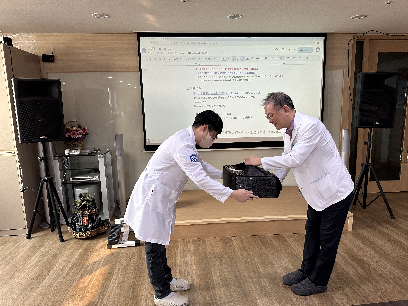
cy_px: 153
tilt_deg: -10.0
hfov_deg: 71.6
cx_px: 204
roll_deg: +1.3
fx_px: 283
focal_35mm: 24
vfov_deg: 56.8
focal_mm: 6.86
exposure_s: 1/120
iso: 200
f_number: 1.78
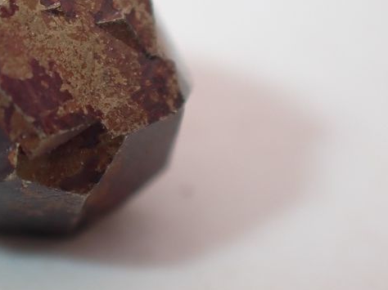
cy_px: 83
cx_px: 11
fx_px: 2364
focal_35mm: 211
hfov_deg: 9.3
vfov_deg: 7.0
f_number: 14
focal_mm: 18
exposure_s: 1/100
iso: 200
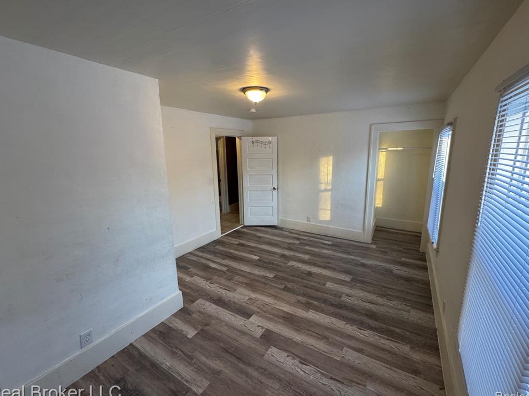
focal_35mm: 15
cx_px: 268
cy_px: 193
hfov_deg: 98.2
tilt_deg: -12.1
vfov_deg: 81.7
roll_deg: +0.5
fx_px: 229
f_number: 2.2
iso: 200
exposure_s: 1/120
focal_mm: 2.22
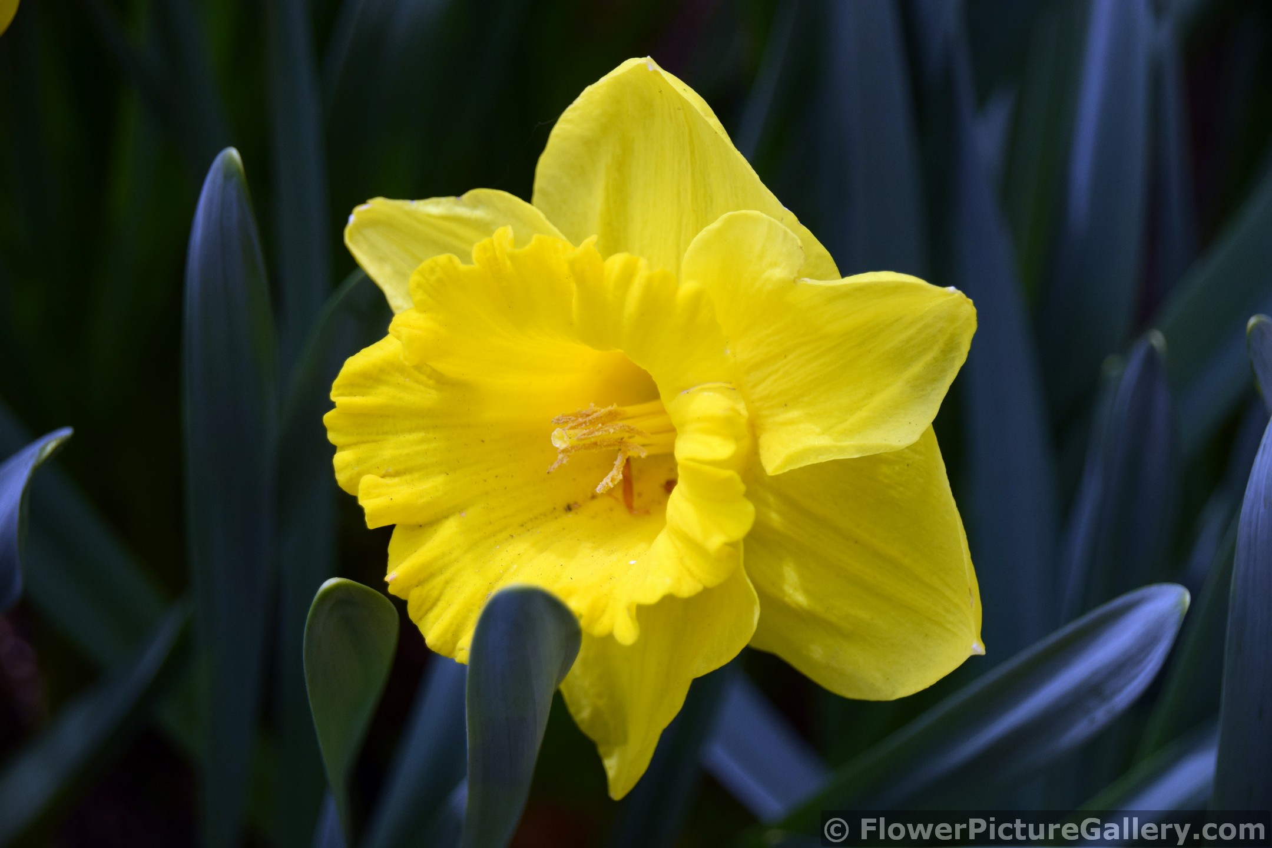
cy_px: 424
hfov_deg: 21.9
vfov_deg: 14.7
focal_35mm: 93
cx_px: 636
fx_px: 3286
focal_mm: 62
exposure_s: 1/1600
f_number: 4.8
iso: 640
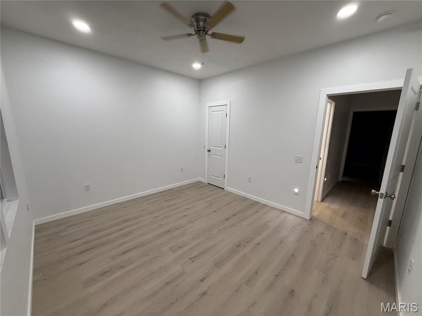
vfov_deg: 85.7
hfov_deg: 102.1
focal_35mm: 14
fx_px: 171
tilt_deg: -10.2
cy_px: 158
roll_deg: -1.0
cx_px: 211
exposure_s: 1/120
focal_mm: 2.22
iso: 160
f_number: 2.2
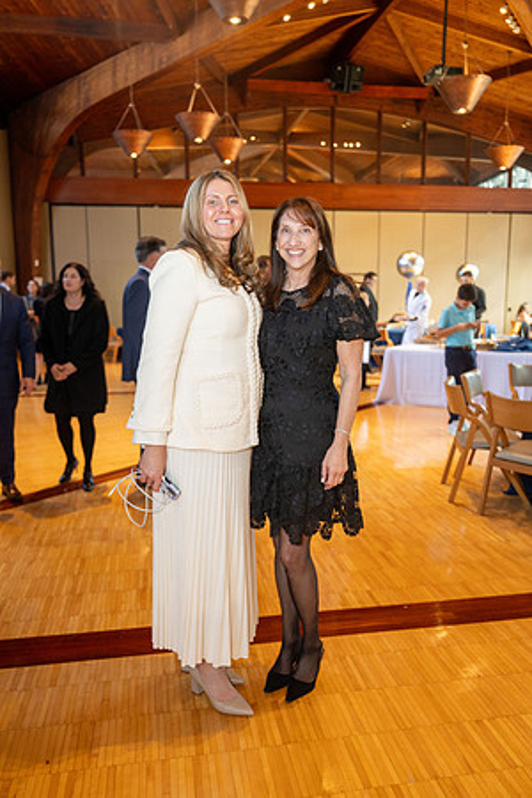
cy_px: 399
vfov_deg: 62.8
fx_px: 654
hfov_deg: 44.3
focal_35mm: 30
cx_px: 266
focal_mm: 29.5
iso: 1000
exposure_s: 1/160
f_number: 2.8
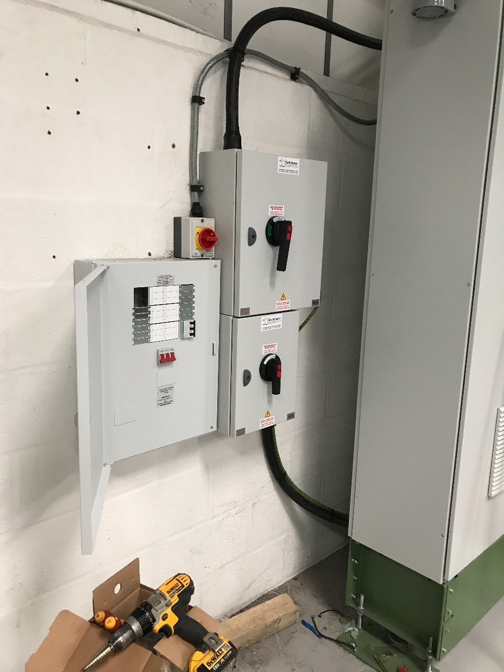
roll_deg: -2.7
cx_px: 252
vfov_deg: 63.4
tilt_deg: -9.2
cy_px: 336
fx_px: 544
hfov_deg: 49.7
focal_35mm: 28
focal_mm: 3.99
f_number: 1.8
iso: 50
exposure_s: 1/17
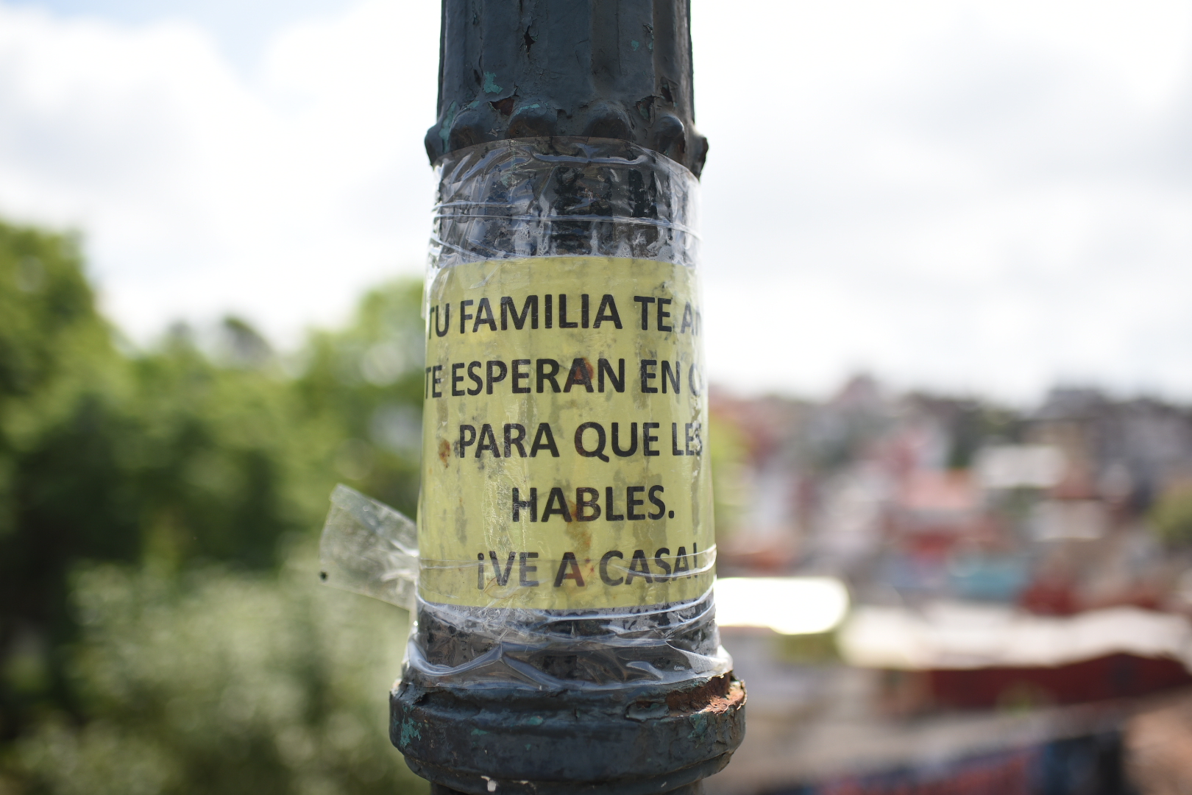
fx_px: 1159
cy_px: 398
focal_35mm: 35
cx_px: 596
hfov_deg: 54.4
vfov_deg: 37.9
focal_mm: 35
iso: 160
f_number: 1.8
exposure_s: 1/3200
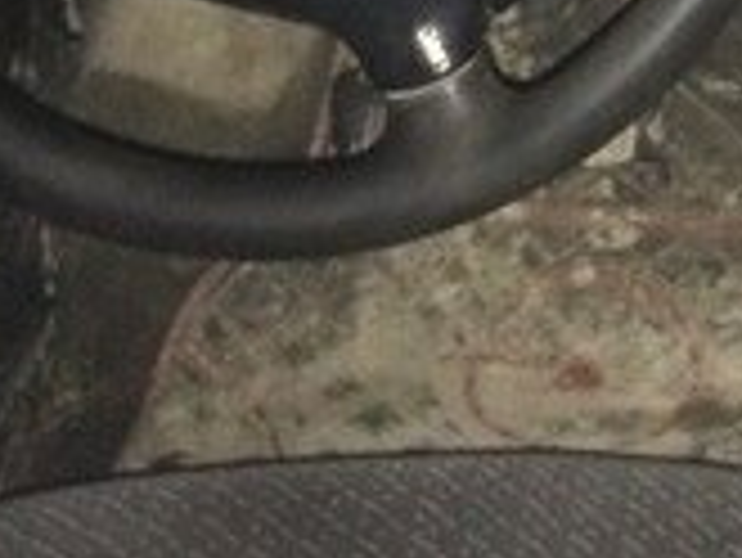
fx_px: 2488
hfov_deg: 15.9
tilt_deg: -13.8
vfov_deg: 11.6
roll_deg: +0.6
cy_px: -542
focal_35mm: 116
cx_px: 1030
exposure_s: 1/17
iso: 500
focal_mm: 4.15
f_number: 2.2
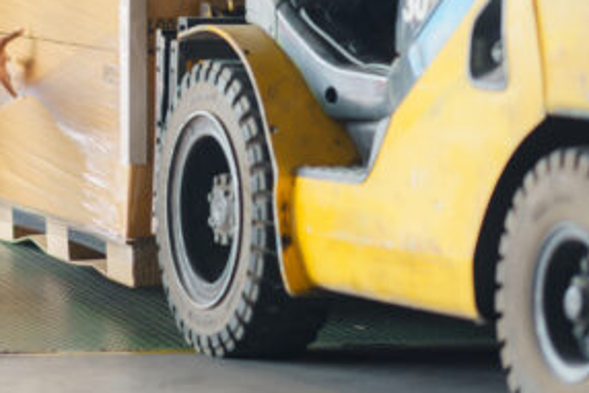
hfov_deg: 9.9
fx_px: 3388
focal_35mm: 207
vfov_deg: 6.6
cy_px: -10
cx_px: 101
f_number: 1.4
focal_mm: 85
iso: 200
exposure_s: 1/320
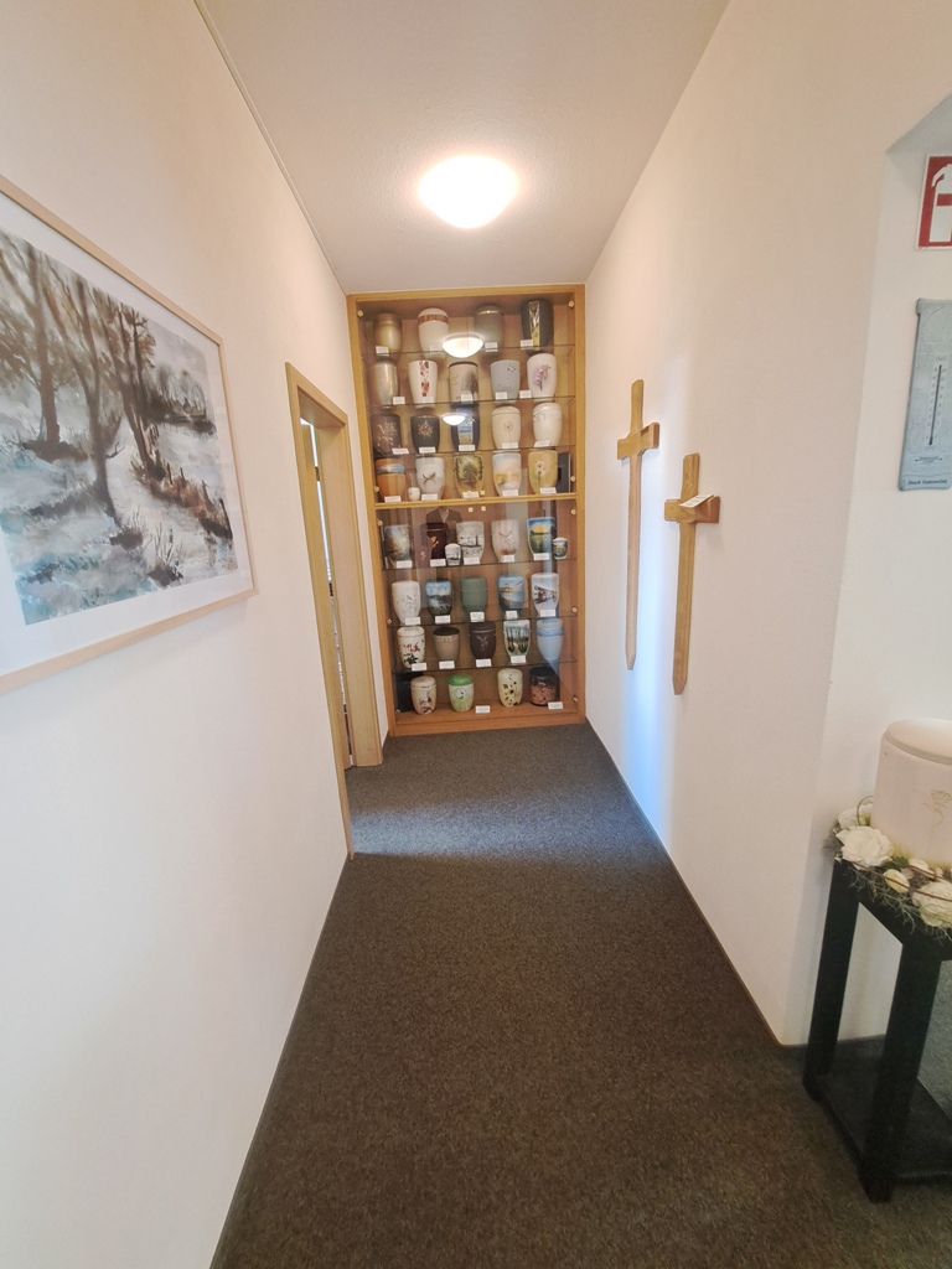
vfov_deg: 106.2
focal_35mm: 13
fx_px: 477
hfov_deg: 89.9
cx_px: 476
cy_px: 634
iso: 320
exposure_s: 1/25
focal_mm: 1.74
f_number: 2.2
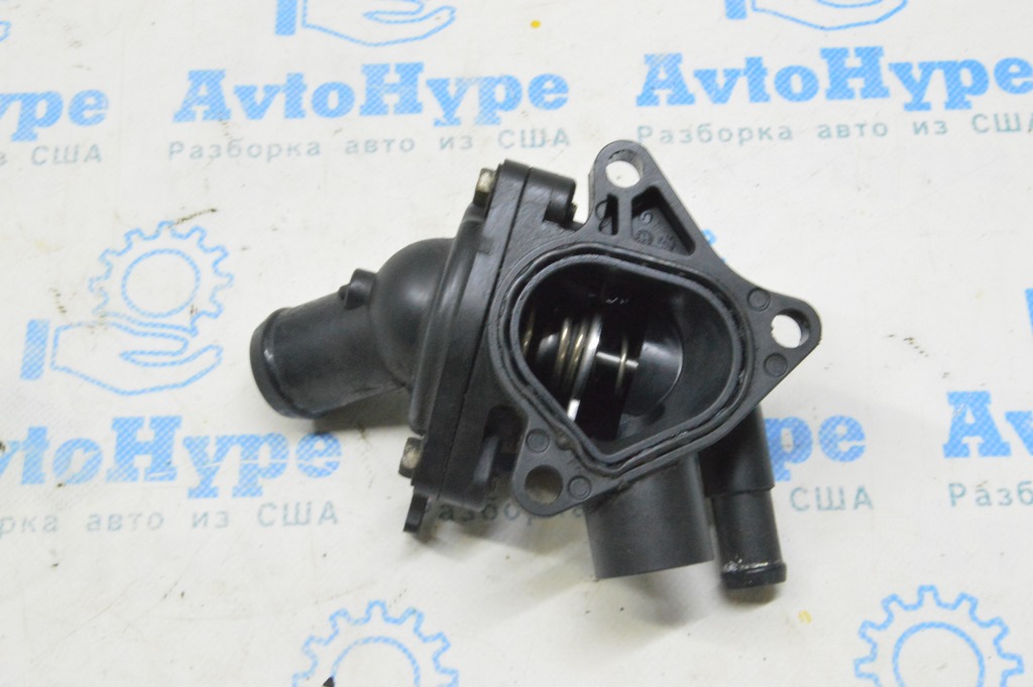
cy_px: 344
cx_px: 516
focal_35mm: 52
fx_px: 1505
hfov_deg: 37.9
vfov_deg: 25.7
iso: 6400
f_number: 20
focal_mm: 35
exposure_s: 1/15
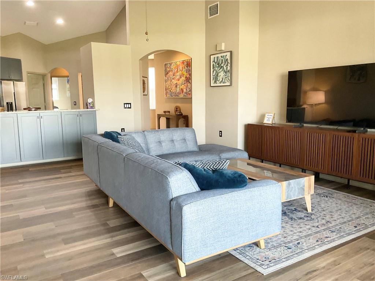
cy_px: 140
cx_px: 188
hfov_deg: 61.7
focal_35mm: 29
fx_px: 314
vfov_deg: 48.2
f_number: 1.8
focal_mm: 3
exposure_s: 1/60
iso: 125
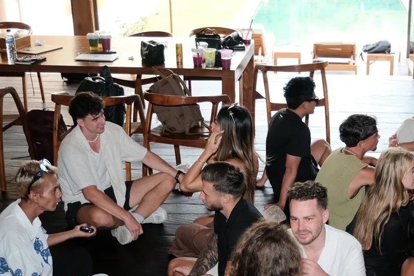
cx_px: 333
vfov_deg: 19.6
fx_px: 793
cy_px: 198
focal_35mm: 69
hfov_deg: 28.6
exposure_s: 1/125
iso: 500
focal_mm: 22.7
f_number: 2.8
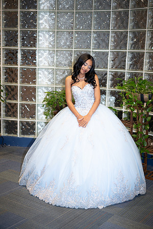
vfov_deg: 38.2
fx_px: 331
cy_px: 114
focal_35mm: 52
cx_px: 76
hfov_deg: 26.0
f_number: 1.8
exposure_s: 1/160
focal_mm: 50
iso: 640
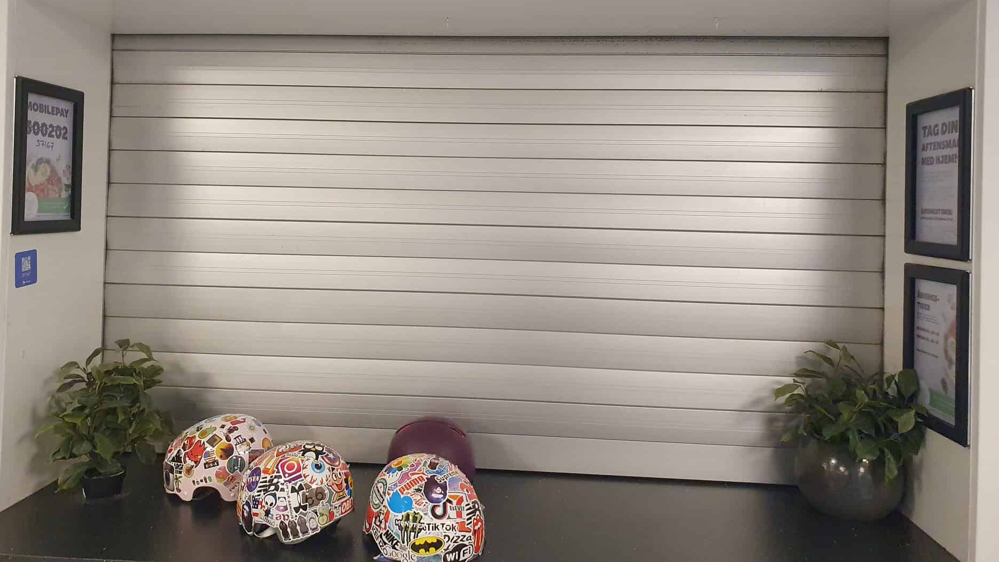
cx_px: 491
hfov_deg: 66.1
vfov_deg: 39.8
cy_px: 194
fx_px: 768
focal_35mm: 29
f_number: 2.4
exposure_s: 1/50
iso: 500
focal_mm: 4.3
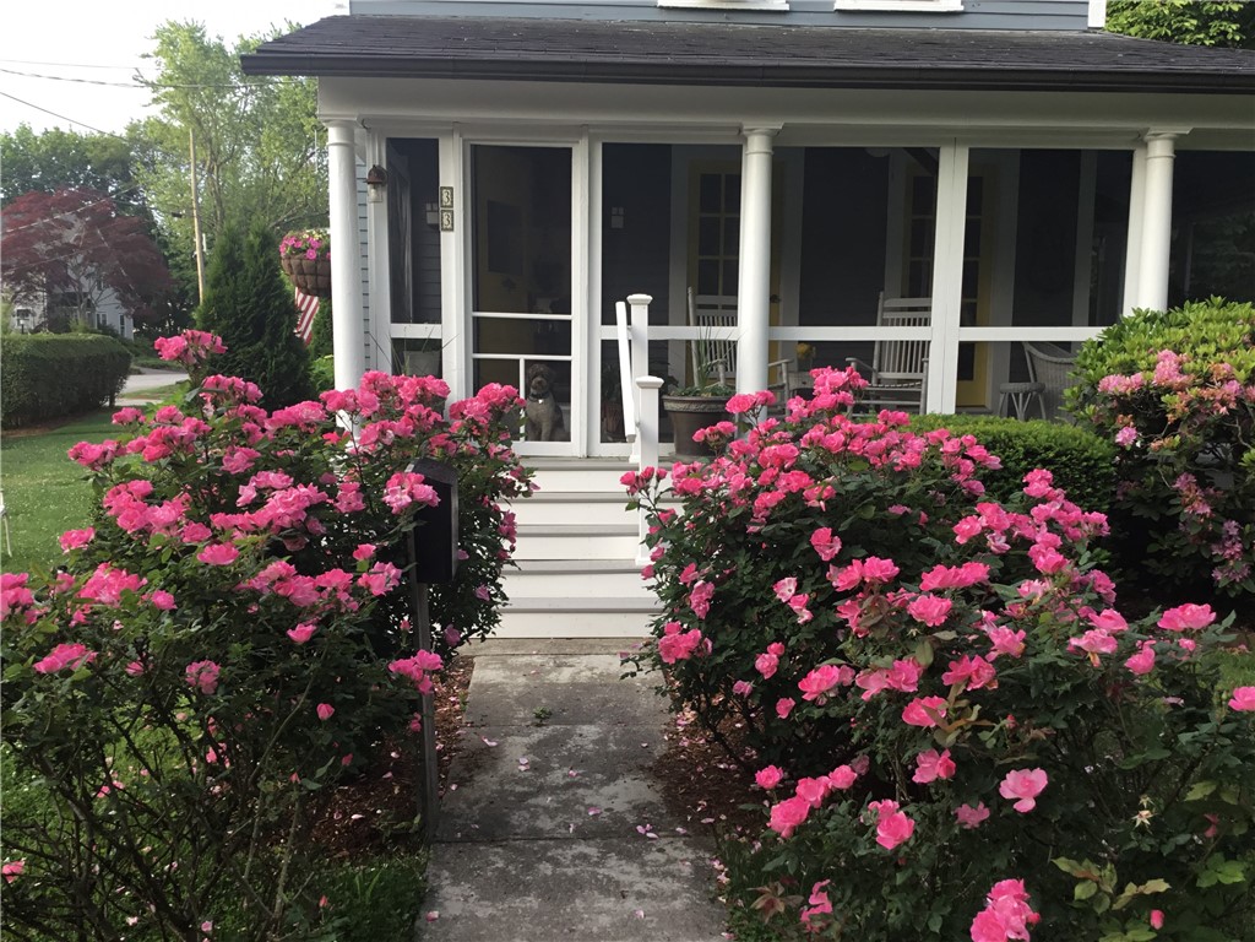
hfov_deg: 58.4
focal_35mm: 31
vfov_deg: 45.4
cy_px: 471
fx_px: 1124
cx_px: 628
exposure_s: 1/60
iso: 25
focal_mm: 3.3
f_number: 2.4
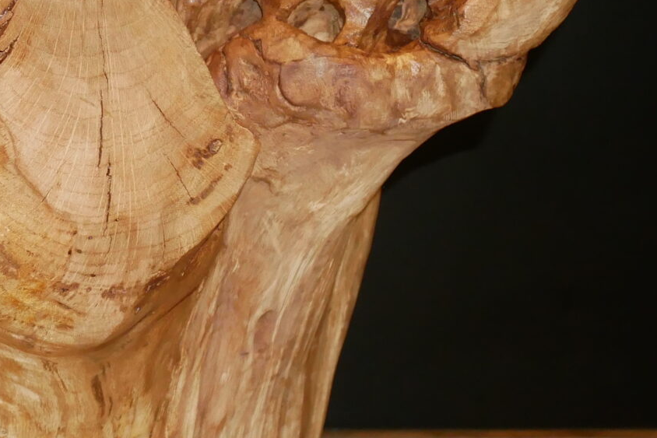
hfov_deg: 19.5
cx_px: -42
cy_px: 134
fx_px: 1843
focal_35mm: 101
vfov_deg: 13.5
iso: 800
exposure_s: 1/60
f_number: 4
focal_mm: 16
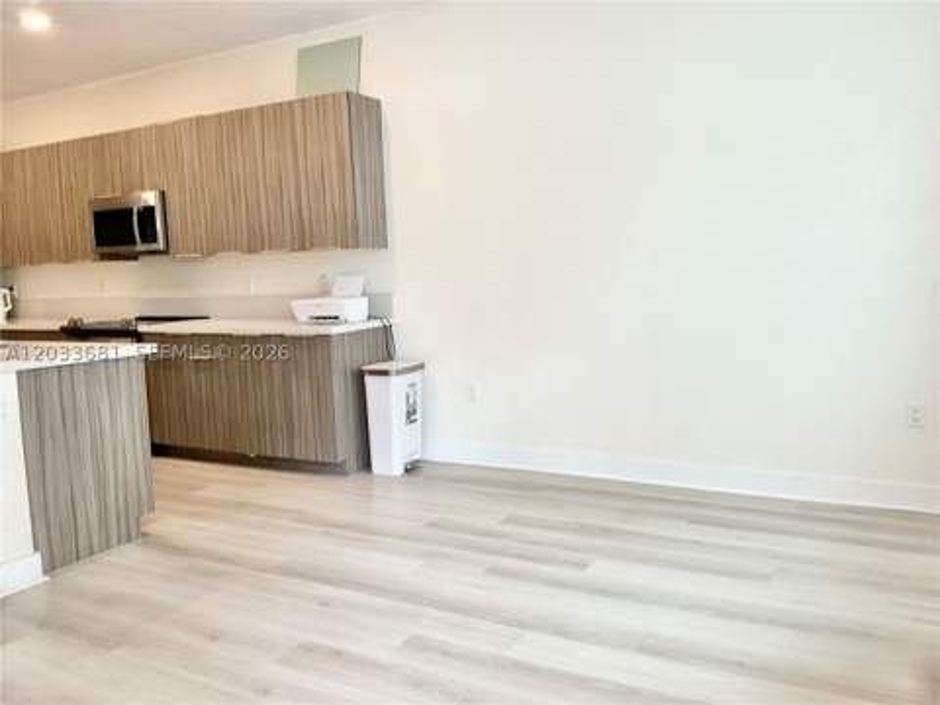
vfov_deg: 48.2
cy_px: 352
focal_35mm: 29
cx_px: 470
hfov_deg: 61.7
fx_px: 787
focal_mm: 3
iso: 50
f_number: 1.8
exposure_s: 1/60
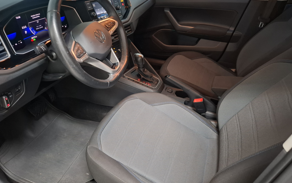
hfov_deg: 72.5
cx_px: 144
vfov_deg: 49.3
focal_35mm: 25
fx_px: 199
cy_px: 86
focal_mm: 5.54
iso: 800
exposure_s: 1/20
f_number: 1.8
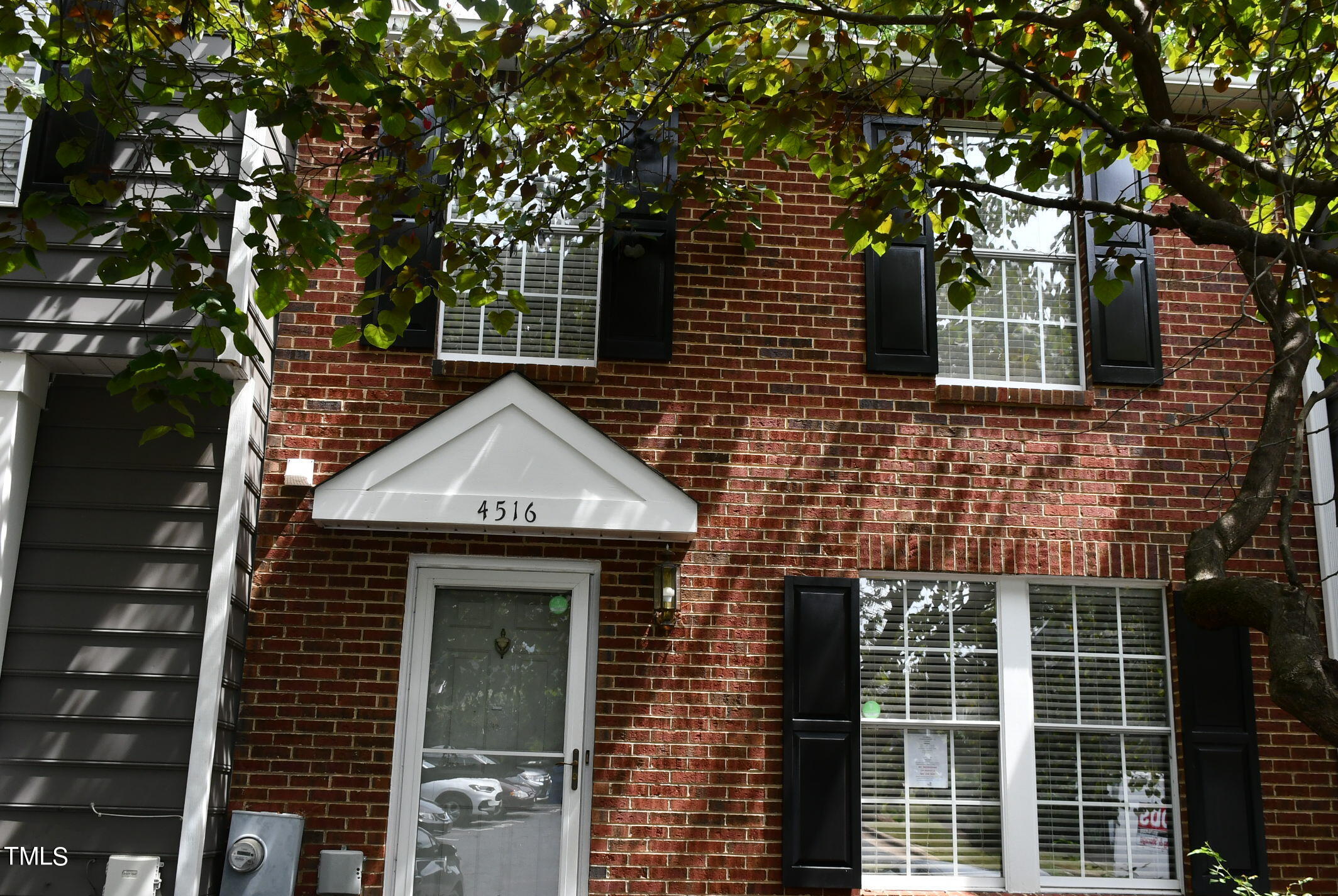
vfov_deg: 37.0
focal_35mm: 36
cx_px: 669
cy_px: 448
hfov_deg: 53.1
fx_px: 1339
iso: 400
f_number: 5.6
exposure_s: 1/250
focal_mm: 18
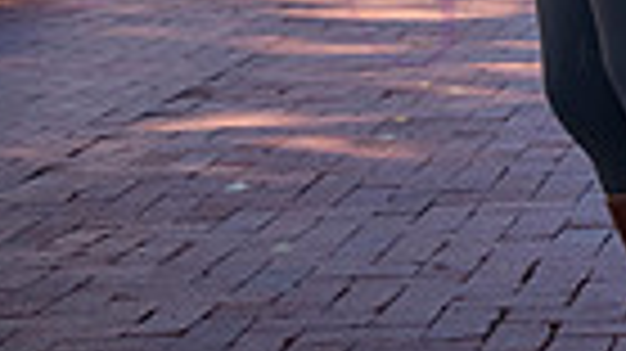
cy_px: -522
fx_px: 2704
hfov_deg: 13.0
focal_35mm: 163
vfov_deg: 7.0
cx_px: 640
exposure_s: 1/640
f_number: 4.2
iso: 640
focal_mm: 48
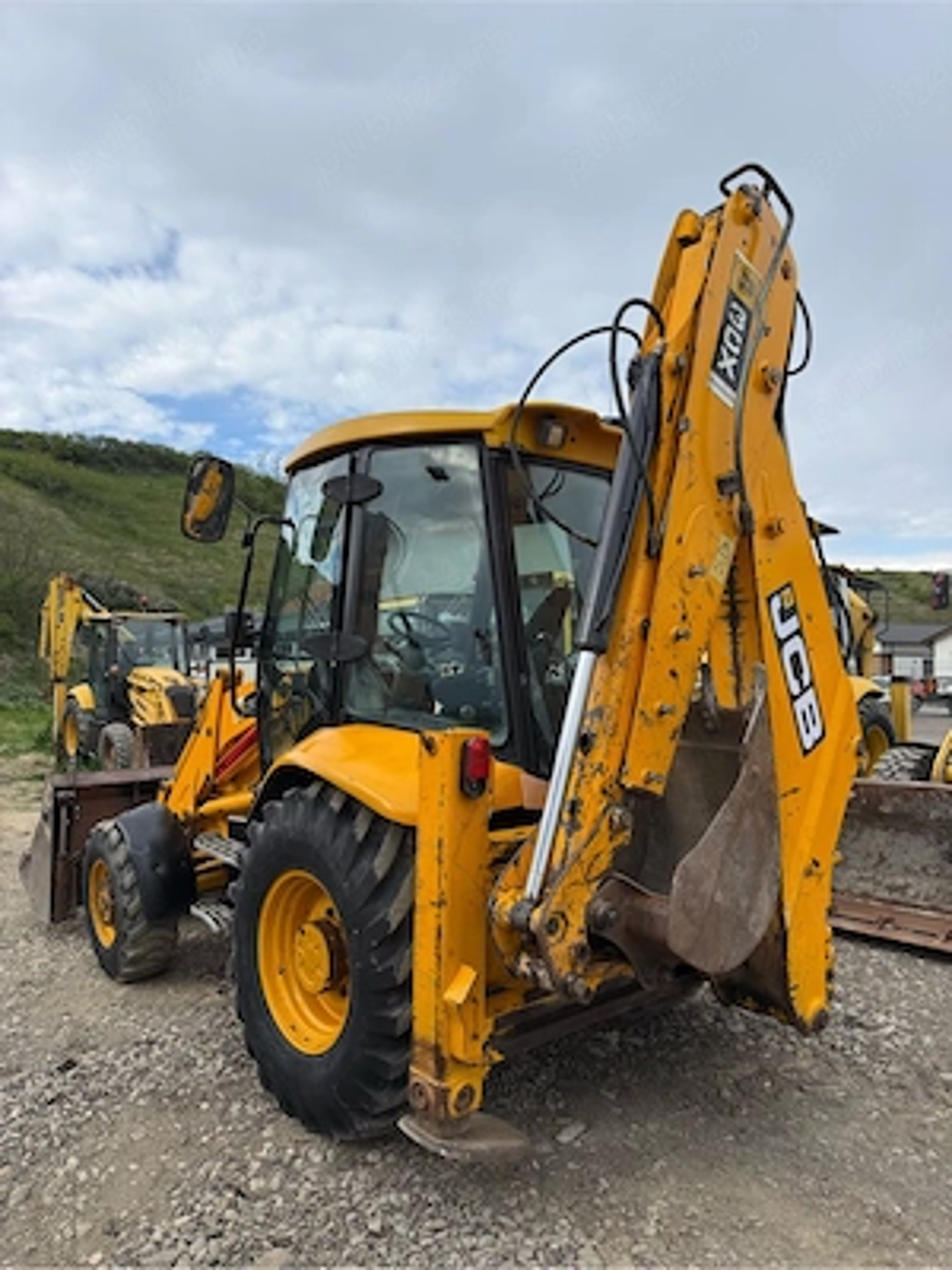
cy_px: 635
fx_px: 880
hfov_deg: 56.8
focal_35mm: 24
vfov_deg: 71.6
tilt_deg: +2.2
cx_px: 476
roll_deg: +0.0
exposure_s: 1/2703
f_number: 1.78
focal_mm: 6.76
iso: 80
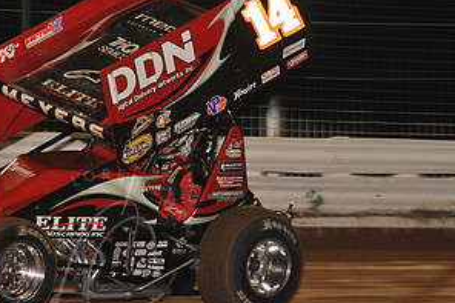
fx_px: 3587
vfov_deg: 4.8
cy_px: 120
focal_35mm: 284
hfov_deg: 7.2
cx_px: 106
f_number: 6.3
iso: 1250
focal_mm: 145
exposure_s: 1/320
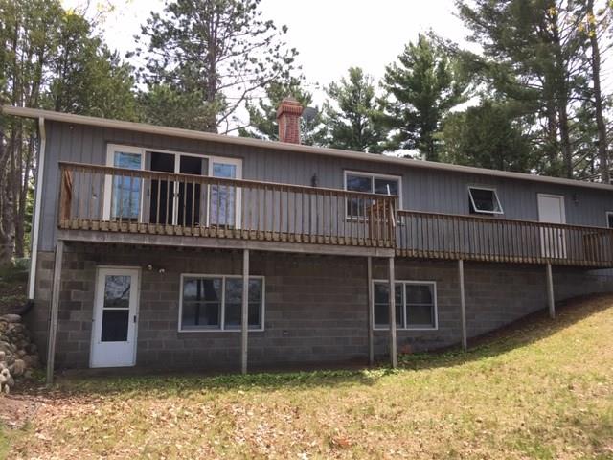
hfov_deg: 61.7
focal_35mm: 29
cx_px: 306
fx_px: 514
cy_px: 230
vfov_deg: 48.2
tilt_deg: +8.8
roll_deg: +0.0
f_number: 2.2
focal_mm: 4.15
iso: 25
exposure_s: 1/392
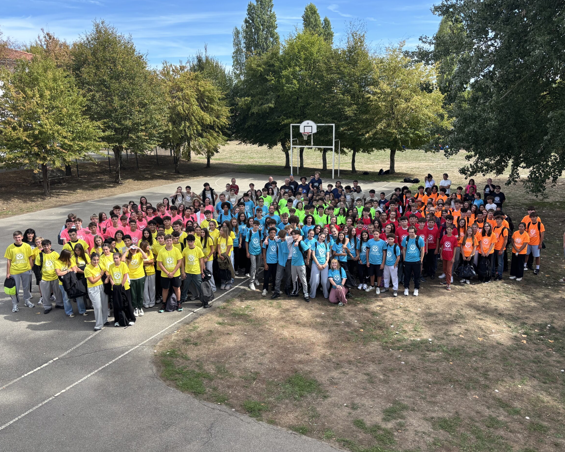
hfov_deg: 62.2
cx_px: 290
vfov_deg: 51.5
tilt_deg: -14.0
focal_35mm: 28
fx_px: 468
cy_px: 219
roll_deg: +1.2
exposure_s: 1/1103
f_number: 1.6
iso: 50
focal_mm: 5.96
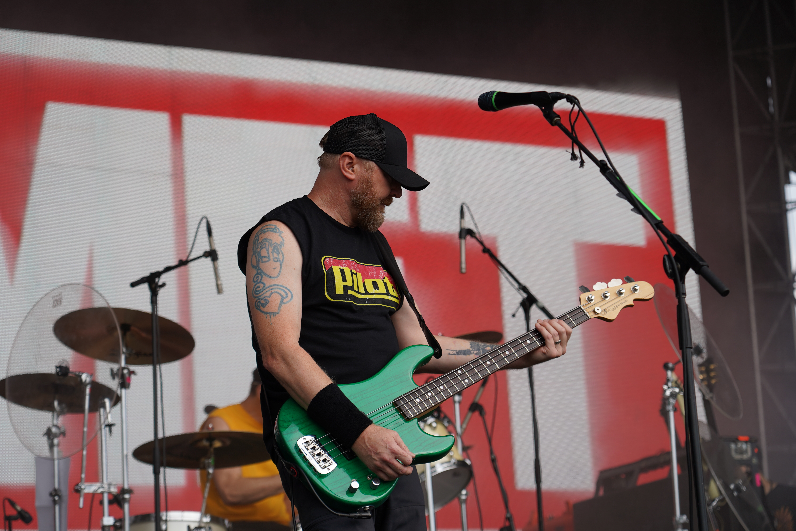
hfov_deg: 19.5
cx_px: 398
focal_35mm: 105
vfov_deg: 13.0
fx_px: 2321
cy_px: 266
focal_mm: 105
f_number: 4.5
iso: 100
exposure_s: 1/200
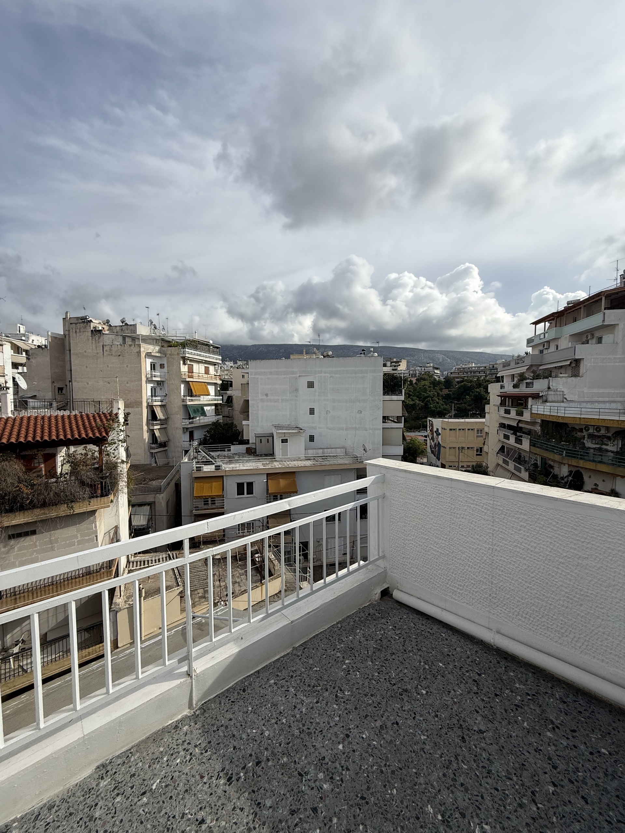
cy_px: 416
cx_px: 312
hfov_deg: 85.7
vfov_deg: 102.1
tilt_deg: -3.7
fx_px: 337
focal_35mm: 14
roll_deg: +0.1
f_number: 2.2
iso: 50
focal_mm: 2.22
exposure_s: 1/2976
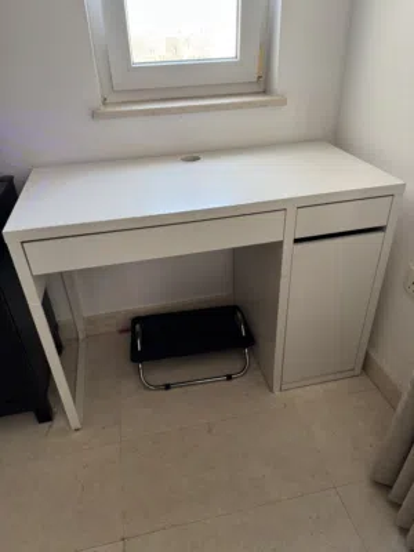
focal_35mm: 24
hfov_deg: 56.8
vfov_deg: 71.6
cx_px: 207
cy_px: 276
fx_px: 383
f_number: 1.78
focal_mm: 6.76
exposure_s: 1/88
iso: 200
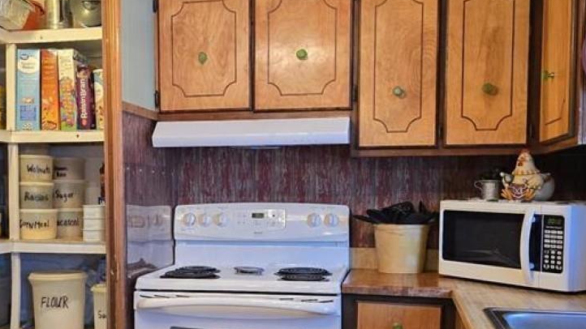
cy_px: 224
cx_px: 217
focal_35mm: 50
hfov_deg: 41.0
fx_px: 777
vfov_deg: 23.8
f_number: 1.7
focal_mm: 6.3
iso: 320
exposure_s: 1/120
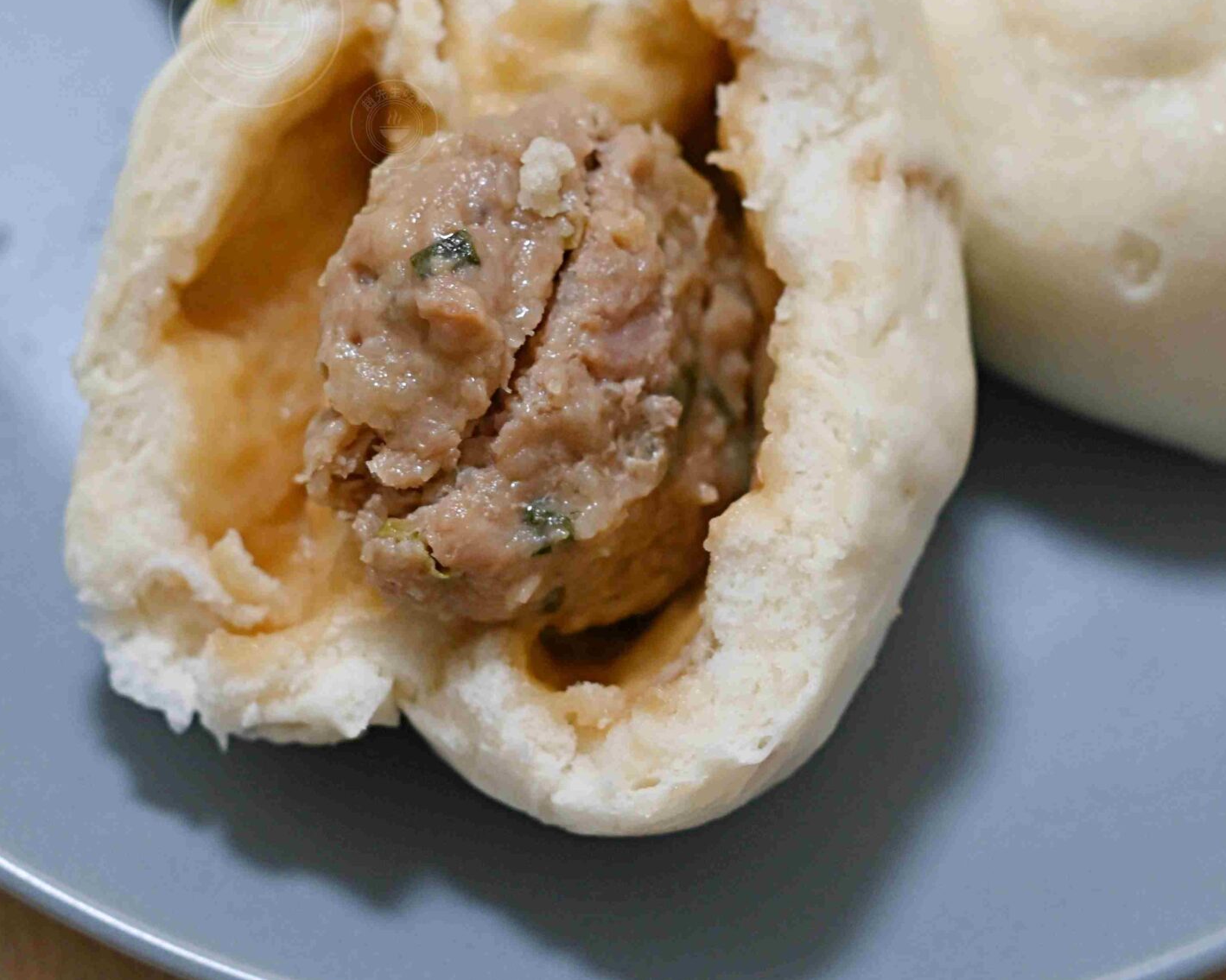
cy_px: 291
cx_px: 621
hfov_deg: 15.2
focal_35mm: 127
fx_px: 4608
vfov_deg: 12.1
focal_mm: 50
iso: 560
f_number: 2.8
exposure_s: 1/160
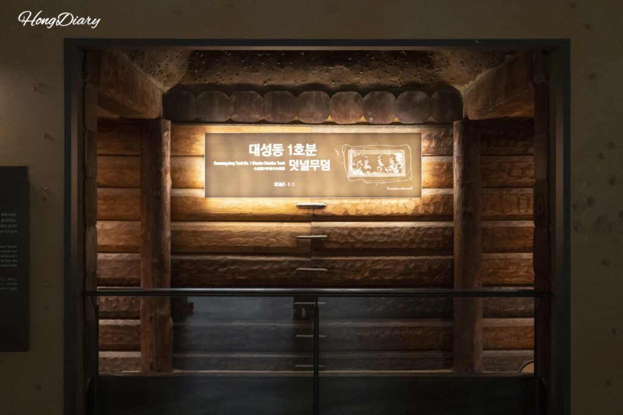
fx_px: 831
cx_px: 312
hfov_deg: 41.1
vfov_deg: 28.1
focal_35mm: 48
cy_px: 208
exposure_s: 1/100
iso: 12800
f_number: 5.6
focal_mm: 48
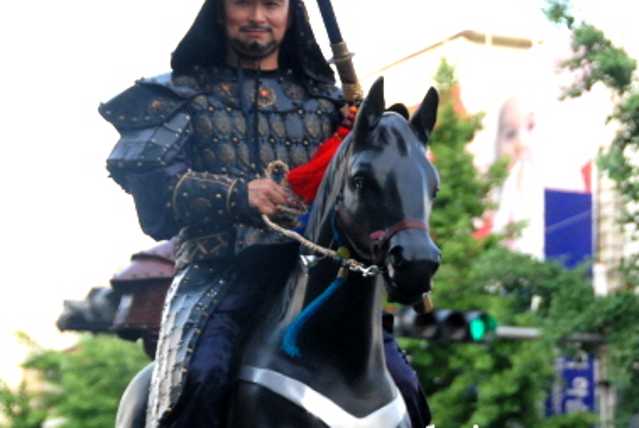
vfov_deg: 9.3
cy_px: 205
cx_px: 318
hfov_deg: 13.8
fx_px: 2642
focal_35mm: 149
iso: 800
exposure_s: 1/400
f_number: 5.3
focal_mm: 75
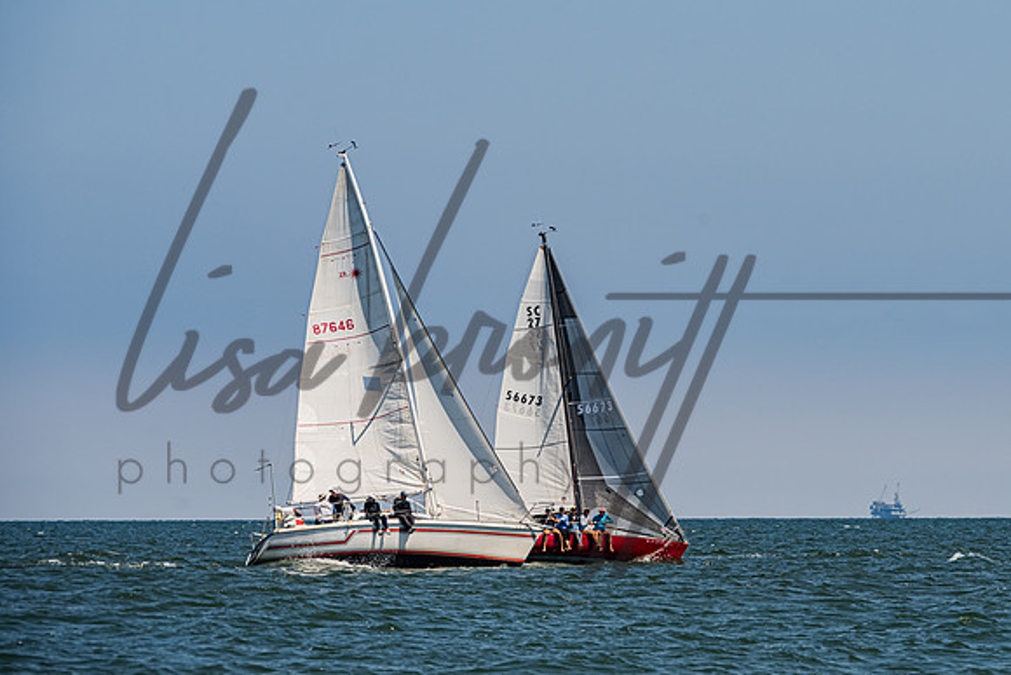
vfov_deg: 5.5
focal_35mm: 251
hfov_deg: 8.2
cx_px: 640
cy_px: 245
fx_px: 7038
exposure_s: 1/1250
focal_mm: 180
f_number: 8
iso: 400
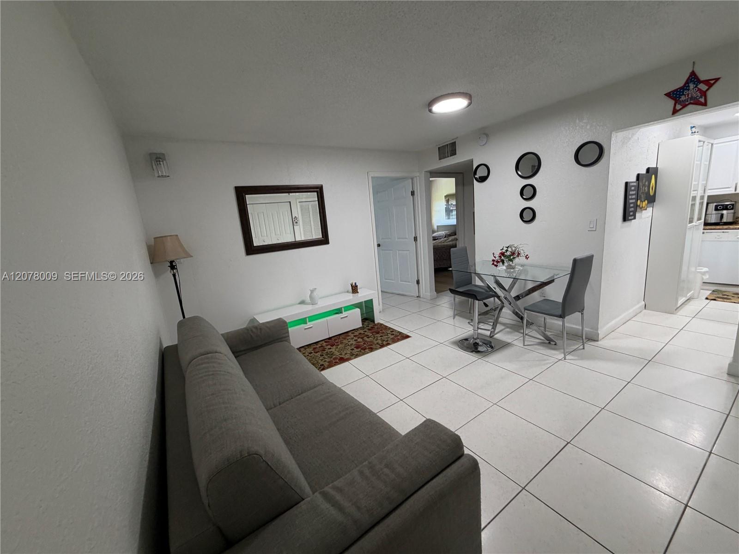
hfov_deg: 102.1
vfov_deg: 85.7
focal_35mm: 14
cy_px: 277
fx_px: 299
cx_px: 370
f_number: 2.2
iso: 200
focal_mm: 2.22
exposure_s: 1/60
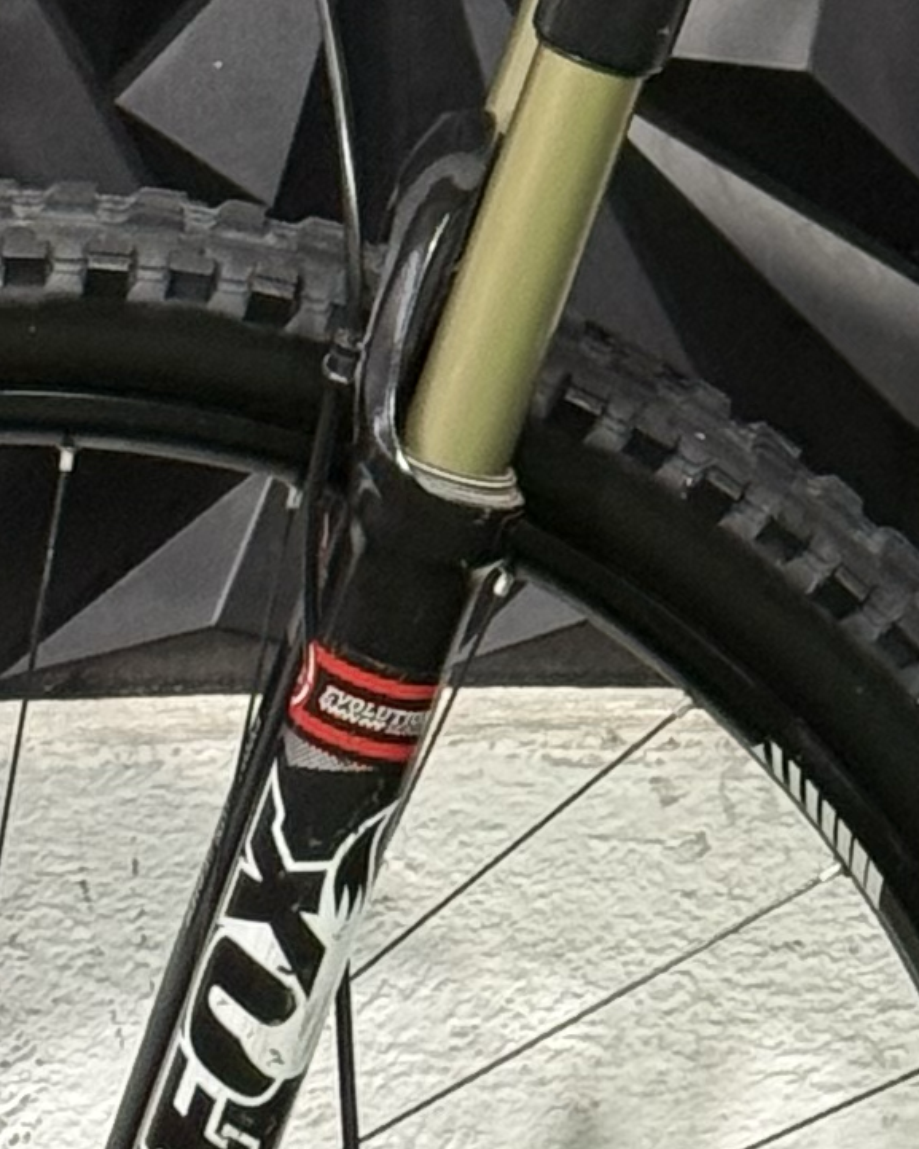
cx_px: 973
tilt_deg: -9.6
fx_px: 8906
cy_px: -387
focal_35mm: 262
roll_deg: -0.7
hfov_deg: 5.9
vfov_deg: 7.3
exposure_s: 1/60
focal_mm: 6.76
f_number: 1.78
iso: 125
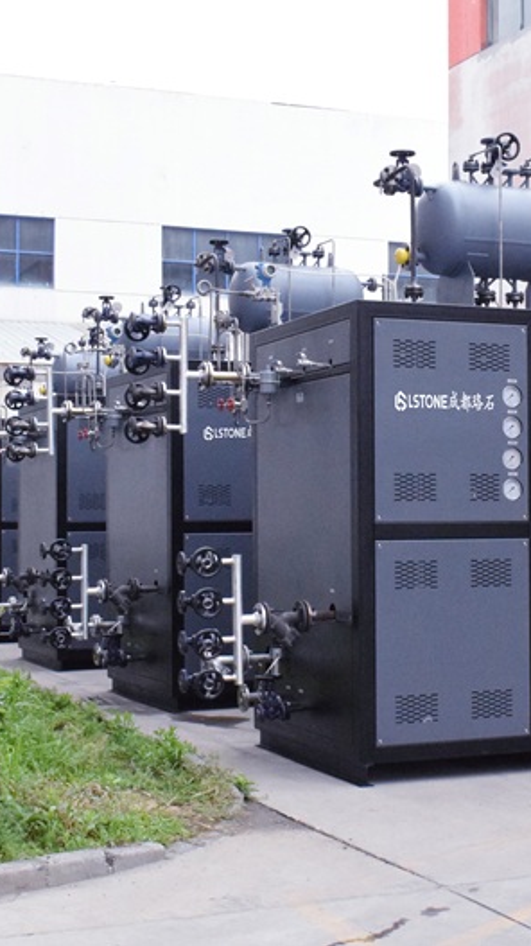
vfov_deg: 33.8
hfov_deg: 19.2
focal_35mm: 62
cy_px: 469
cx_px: 422
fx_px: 1554
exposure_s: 1/640
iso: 6400
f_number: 13
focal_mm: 26
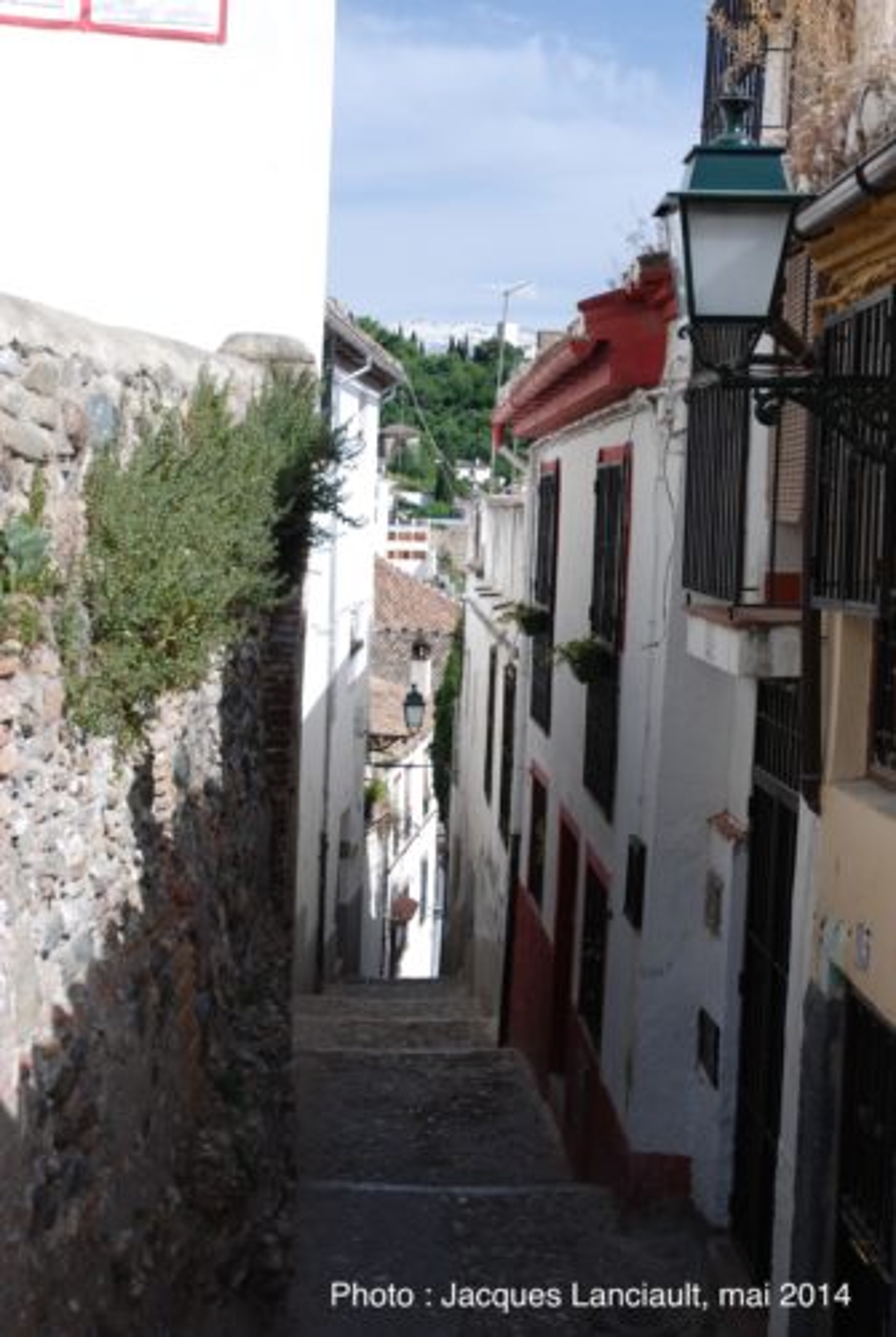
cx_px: 448
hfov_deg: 26.6
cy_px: 668
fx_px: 1897
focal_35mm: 51
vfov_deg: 38.8
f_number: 8
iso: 100
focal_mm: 34
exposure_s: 1/250
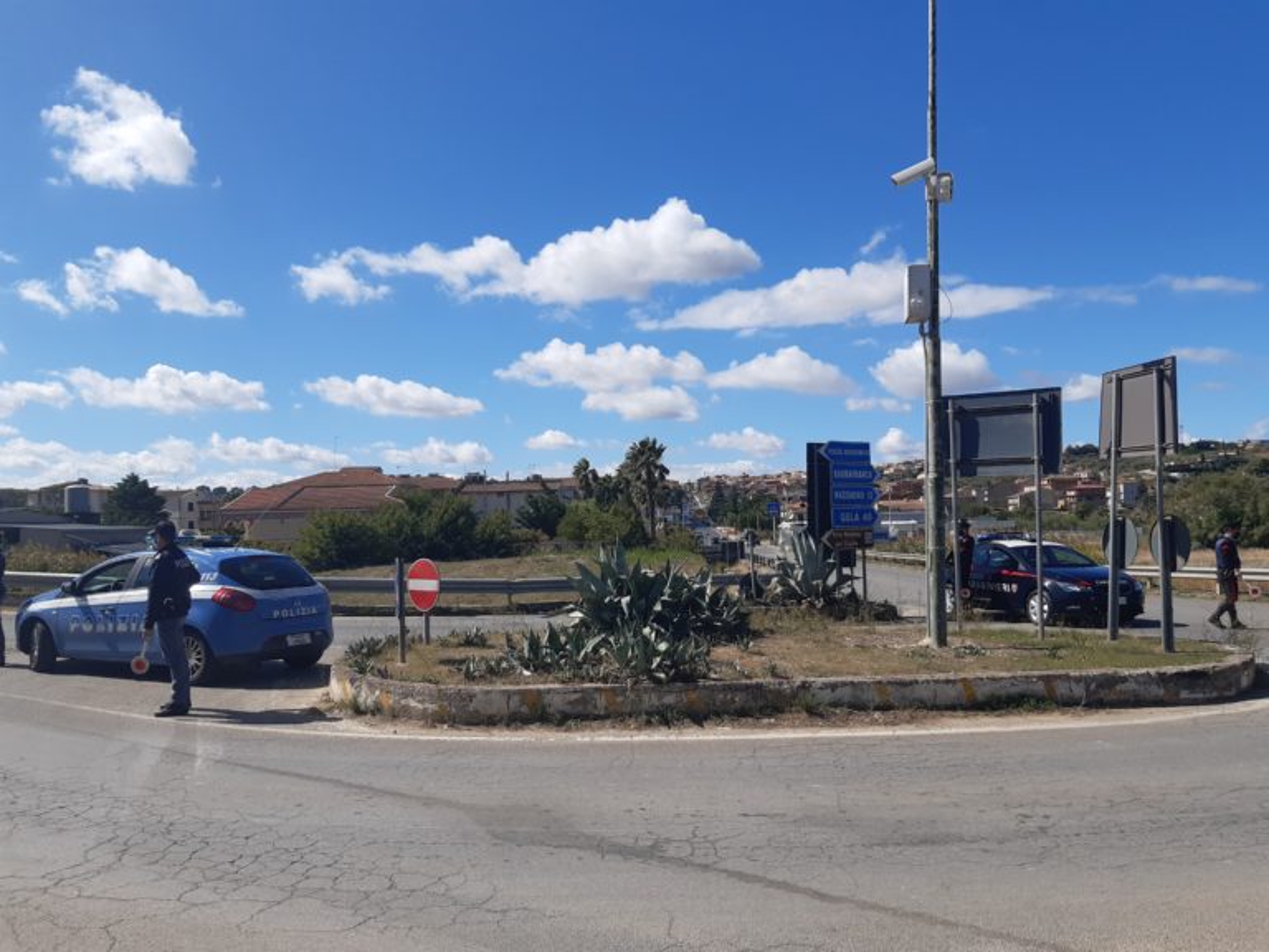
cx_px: 634
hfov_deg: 67.3
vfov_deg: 53.1
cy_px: 476
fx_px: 953
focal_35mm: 26
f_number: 1.7
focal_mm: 3.92
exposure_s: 1/2584
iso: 40
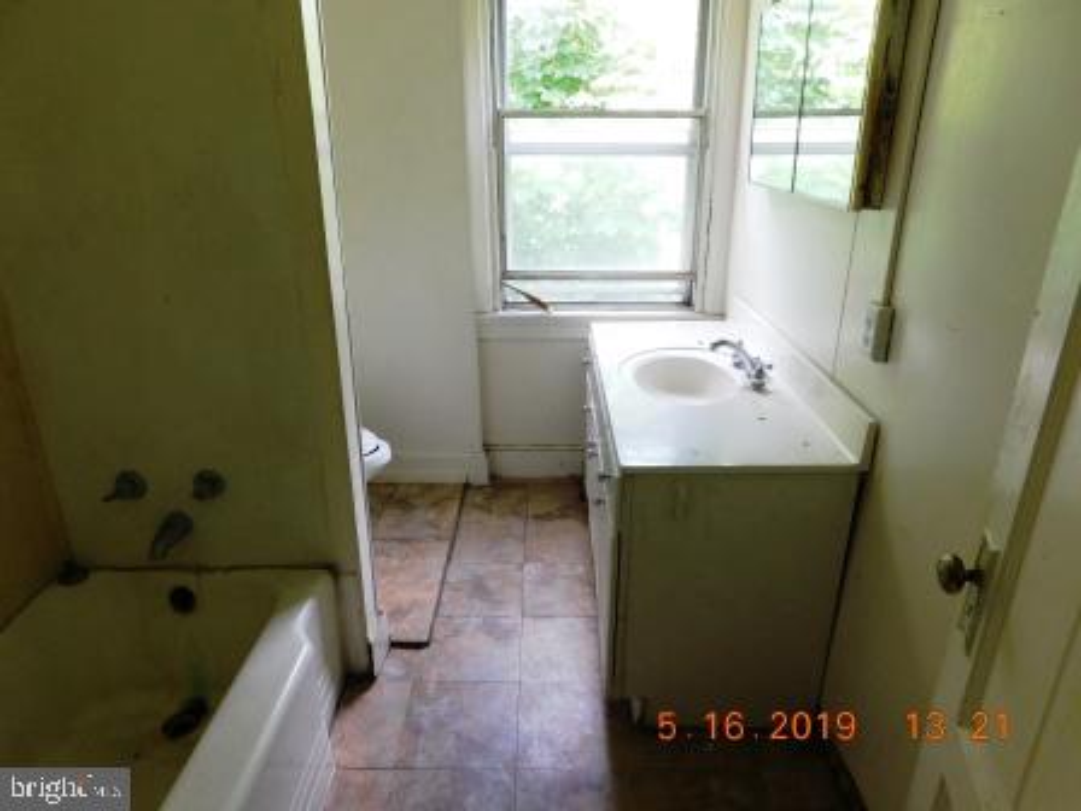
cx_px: 540
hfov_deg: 73.9
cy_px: 406
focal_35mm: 23
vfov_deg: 58.9
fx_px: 718
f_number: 3
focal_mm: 4
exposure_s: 1/40
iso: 125
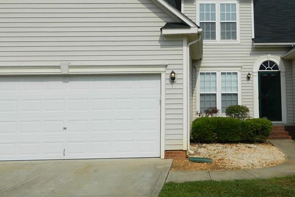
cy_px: 51
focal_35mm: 43
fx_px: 352
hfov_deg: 44.1
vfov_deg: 30.7
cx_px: 217
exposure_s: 1/400
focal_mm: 4.5
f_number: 8.7
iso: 80
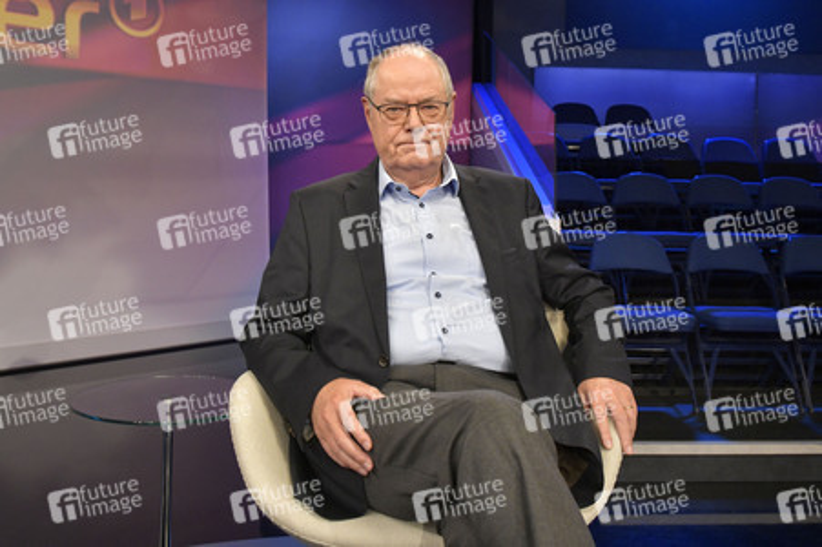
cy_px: 274
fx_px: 662
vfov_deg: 44.9
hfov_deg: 63.7
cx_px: 411
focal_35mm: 29
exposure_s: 1/200
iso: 2500
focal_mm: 29
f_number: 6.3
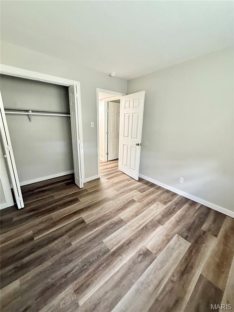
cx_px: 117
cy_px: 156
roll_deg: -1.8
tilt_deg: -13.9
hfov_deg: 85.7
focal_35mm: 14
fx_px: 126
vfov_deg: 102.1
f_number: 2.2
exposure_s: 1/60
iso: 250
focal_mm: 2.22
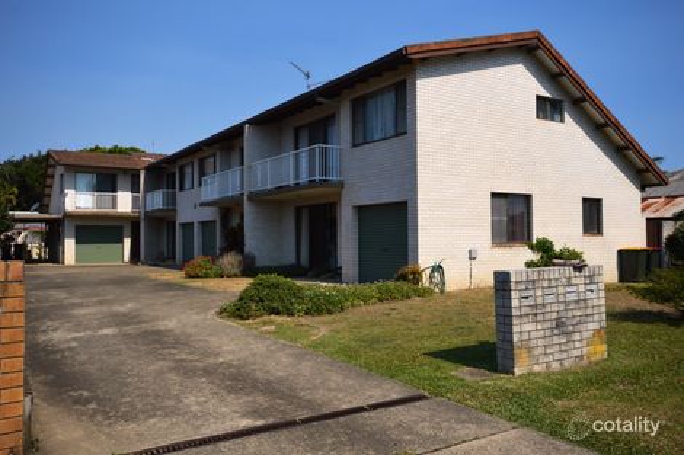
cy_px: 228
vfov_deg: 43.6
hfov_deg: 61.9
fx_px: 570
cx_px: 342
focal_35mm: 30
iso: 100
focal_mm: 20
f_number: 10
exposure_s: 1/400
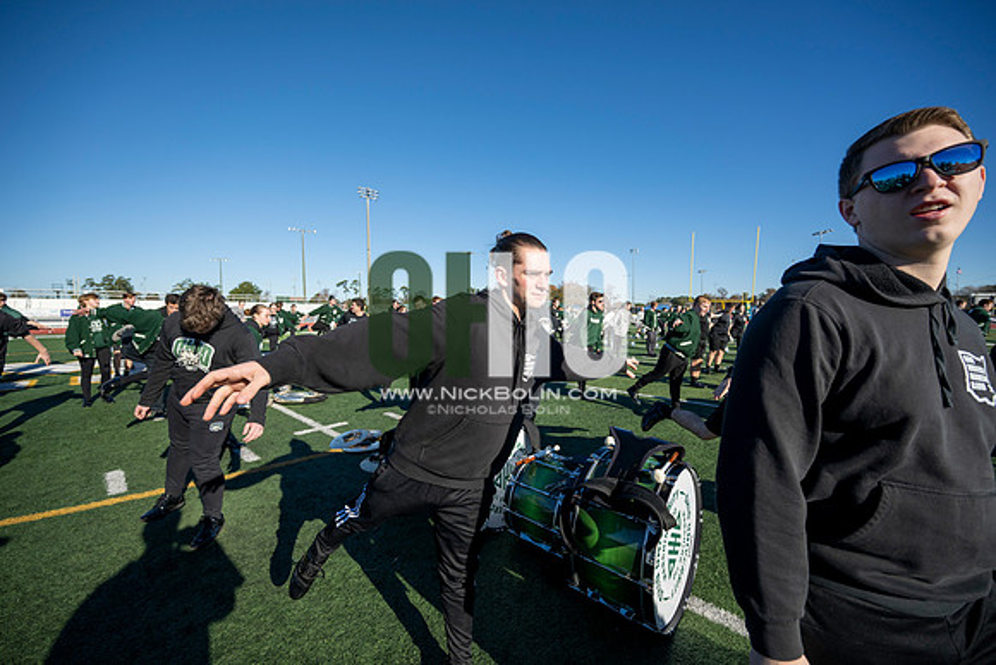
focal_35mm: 14
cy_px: 332
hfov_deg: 104.2
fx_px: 387
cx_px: 498
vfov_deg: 81.2
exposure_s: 1/2000
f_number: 4
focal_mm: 14
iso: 160
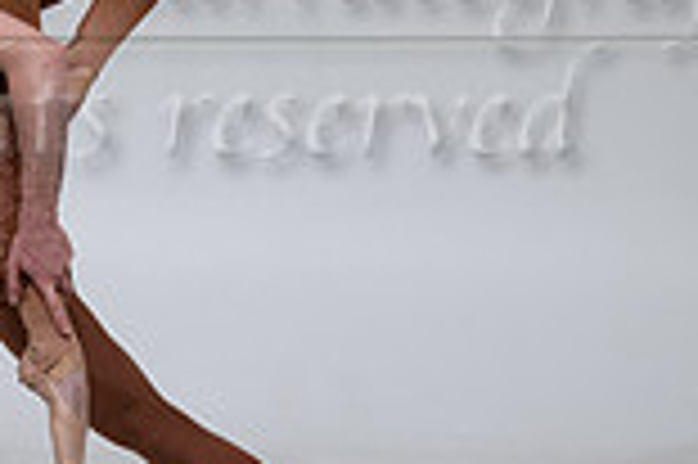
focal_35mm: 187
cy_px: 34
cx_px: -14
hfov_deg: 10.9
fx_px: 3622
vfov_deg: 7.3
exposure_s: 1/250
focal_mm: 50
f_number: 4
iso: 400
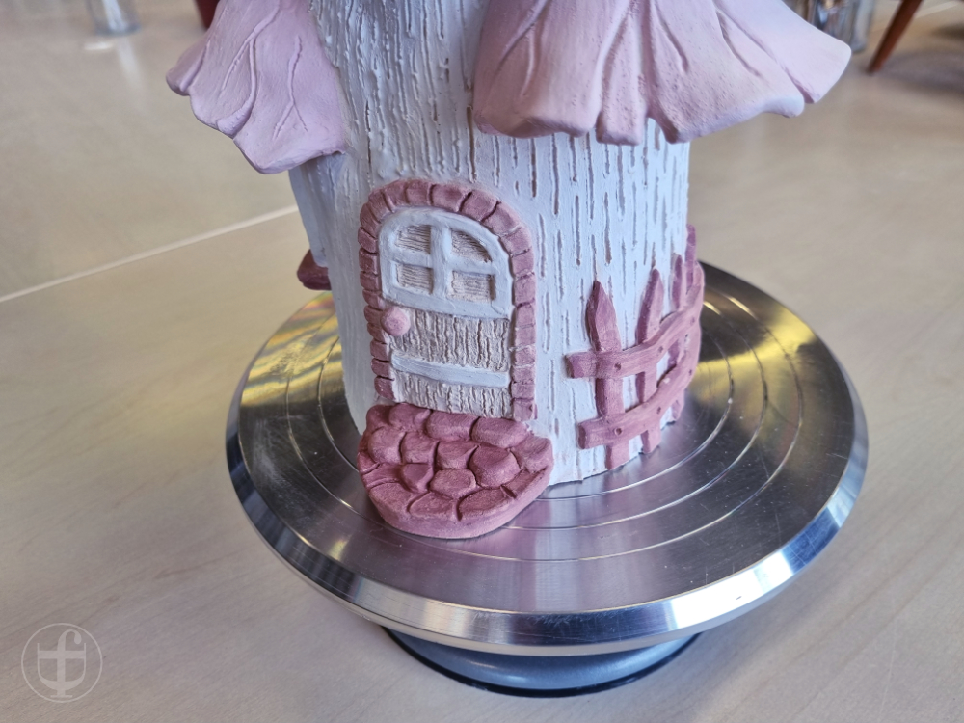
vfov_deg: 53.1
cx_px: 482
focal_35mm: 26
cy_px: 362
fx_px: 724
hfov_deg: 67.3
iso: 50
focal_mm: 5.4
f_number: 1.8
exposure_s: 1/182
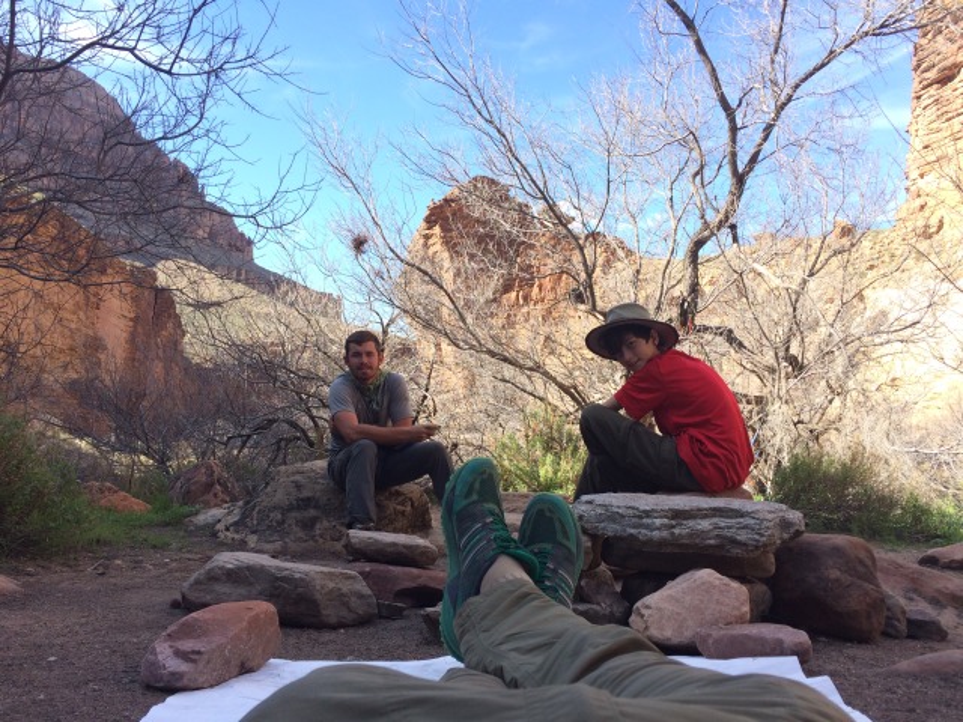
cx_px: 482
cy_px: 361
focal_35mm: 29
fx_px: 807
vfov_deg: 48.2
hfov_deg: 61.7
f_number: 2.2
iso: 32
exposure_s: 1/513
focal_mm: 4.15
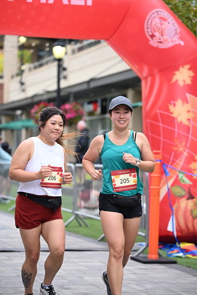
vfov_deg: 20.8
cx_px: 98
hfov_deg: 14.0
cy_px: 148
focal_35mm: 98
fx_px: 804
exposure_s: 1/1600
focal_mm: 98
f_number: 2.8
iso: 640
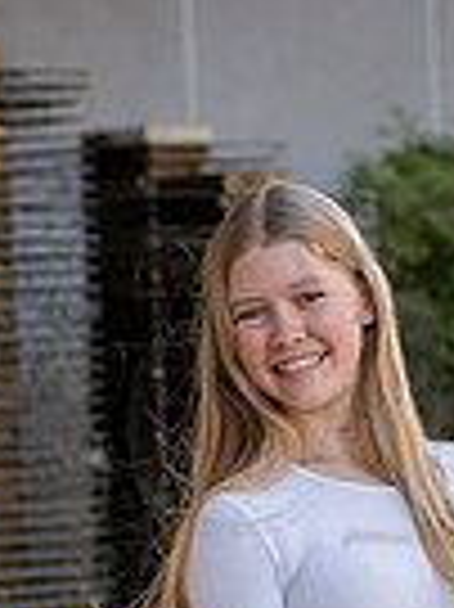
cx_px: 247
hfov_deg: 5.0
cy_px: 824
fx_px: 5167
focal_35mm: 295
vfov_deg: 6.7
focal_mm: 92
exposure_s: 1/320
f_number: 4.5
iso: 400
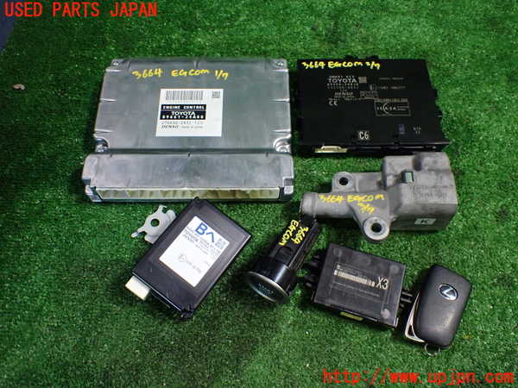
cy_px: 194
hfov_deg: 60.0
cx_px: 259
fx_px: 449
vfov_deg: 46.8
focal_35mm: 30
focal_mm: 5.4
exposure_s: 1/125
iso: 800
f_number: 2.3
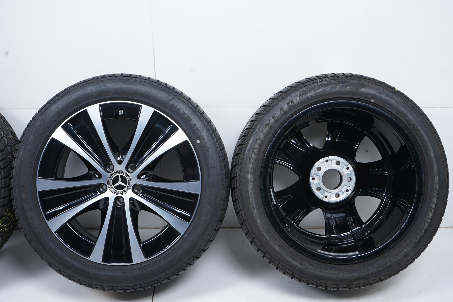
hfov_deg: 45.5
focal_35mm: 43
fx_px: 541
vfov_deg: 31.1
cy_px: 151
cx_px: 226
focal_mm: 43
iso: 250
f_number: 7.1
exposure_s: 1/125
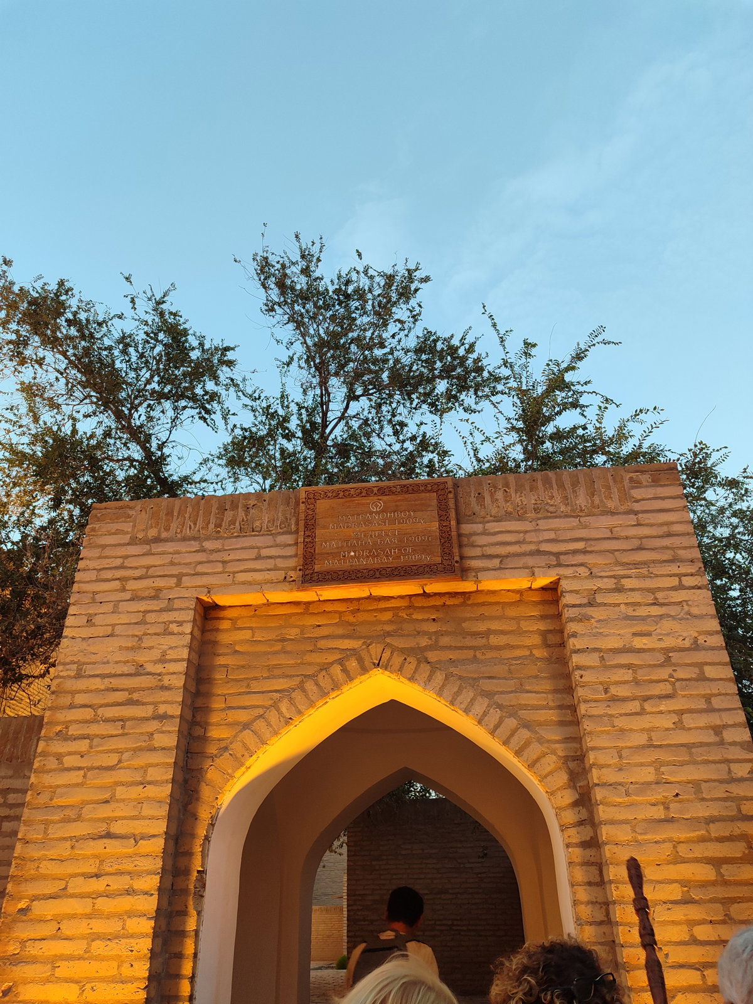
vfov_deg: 69.4
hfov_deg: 54.9
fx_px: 725
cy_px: 502
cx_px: 376
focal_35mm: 25
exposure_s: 1/60
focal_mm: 5.95
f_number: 1.89
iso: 393
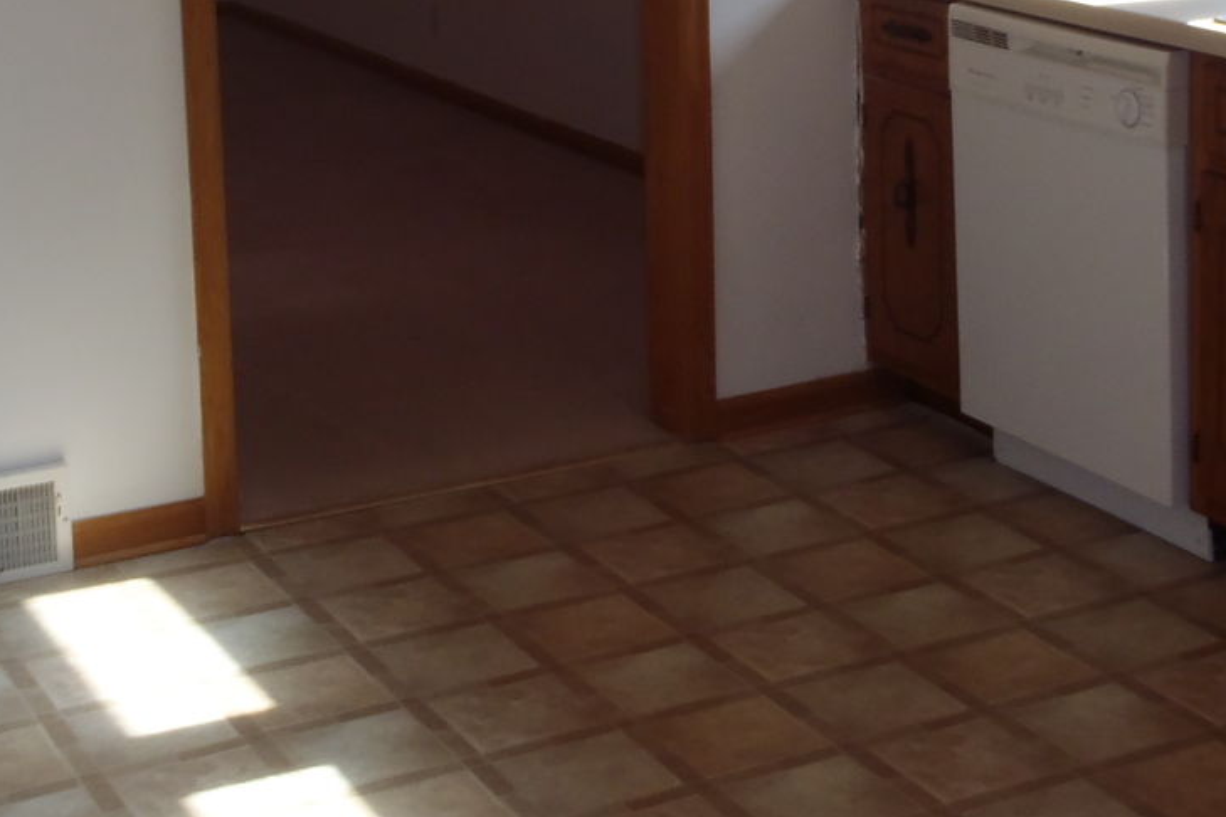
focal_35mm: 74
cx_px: 878
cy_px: 18
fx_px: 2520
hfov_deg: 27.1
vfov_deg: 18.0
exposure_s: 1/30
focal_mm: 6.45
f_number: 4.5
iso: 100
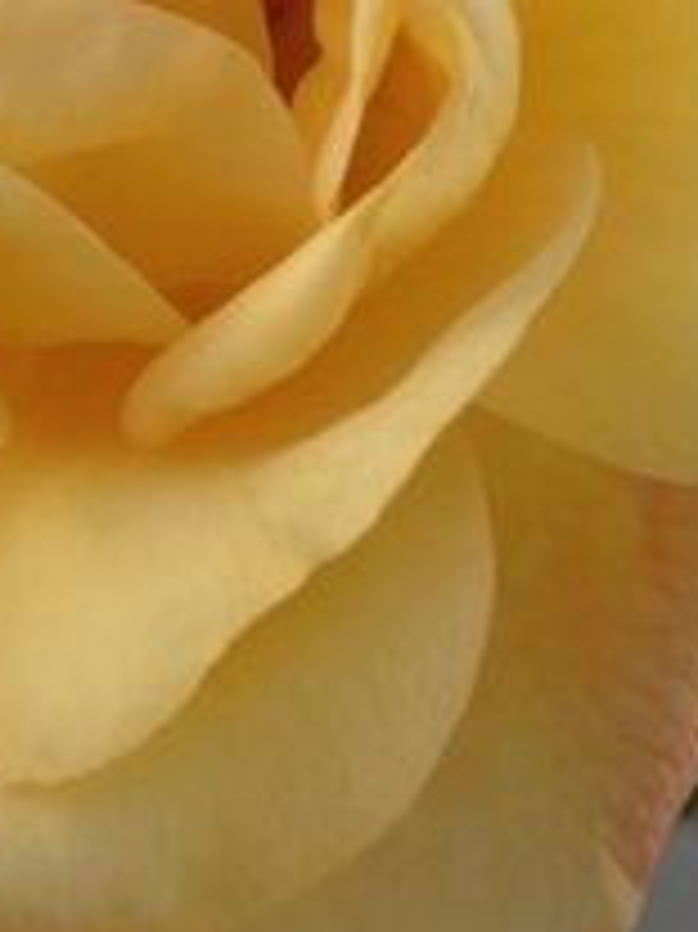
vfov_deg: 21.6
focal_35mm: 85
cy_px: -133
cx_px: 185
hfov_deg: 17.3
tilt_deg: -49.6
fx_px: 2288
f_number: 2.4
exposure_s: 1/199
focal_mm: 4.12
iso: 50
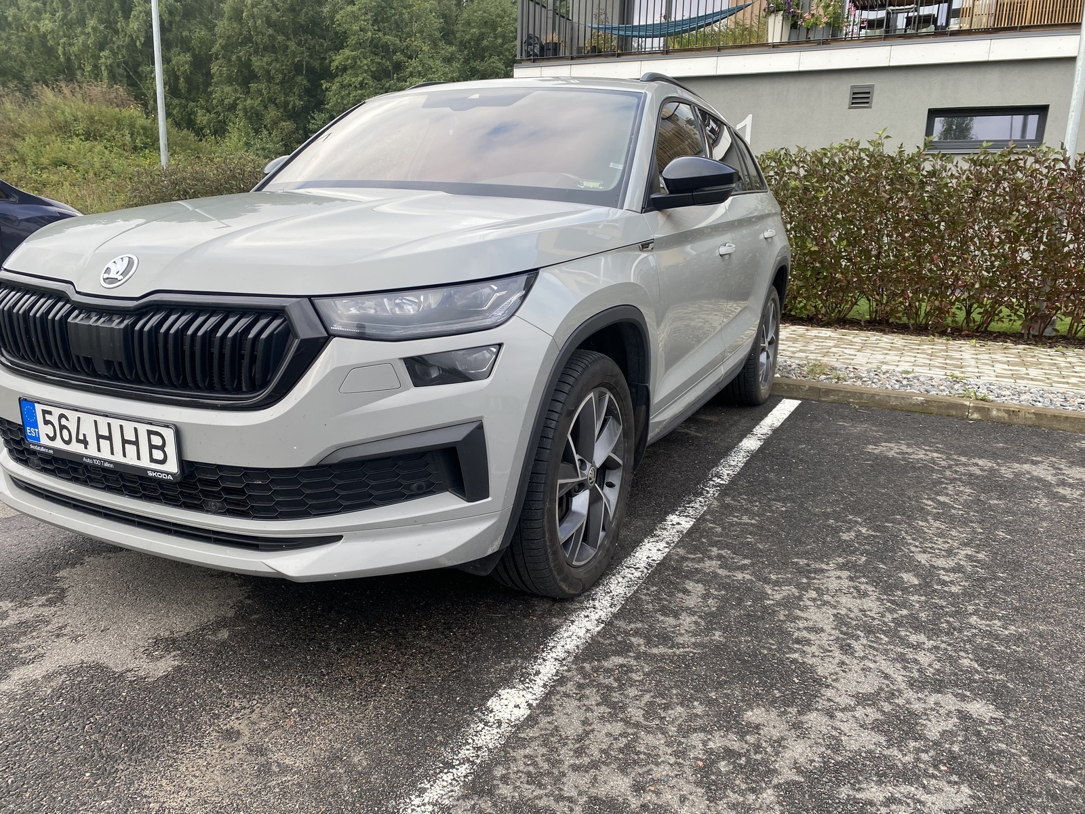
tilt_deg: -11.9
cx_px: 542
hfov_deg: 67.3
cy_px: 407
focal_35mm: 26
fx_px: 815
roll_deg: -2.5
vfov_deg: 53.1
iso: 32
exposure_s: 1/620
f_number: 1.8
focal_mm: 4.25
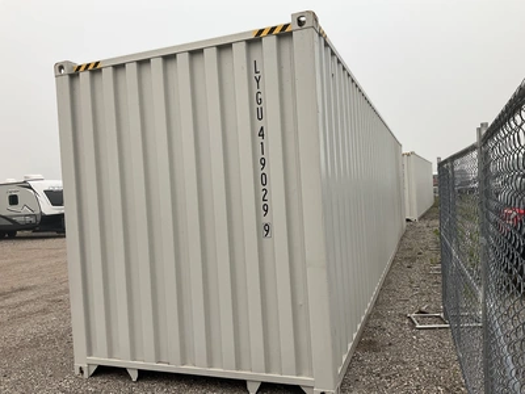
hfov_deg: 61.7
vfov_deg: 48.2
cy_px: 197
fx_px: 440
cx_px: 262
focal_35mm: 29
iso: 25
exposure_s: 1/406
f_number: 1.8
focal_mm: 3
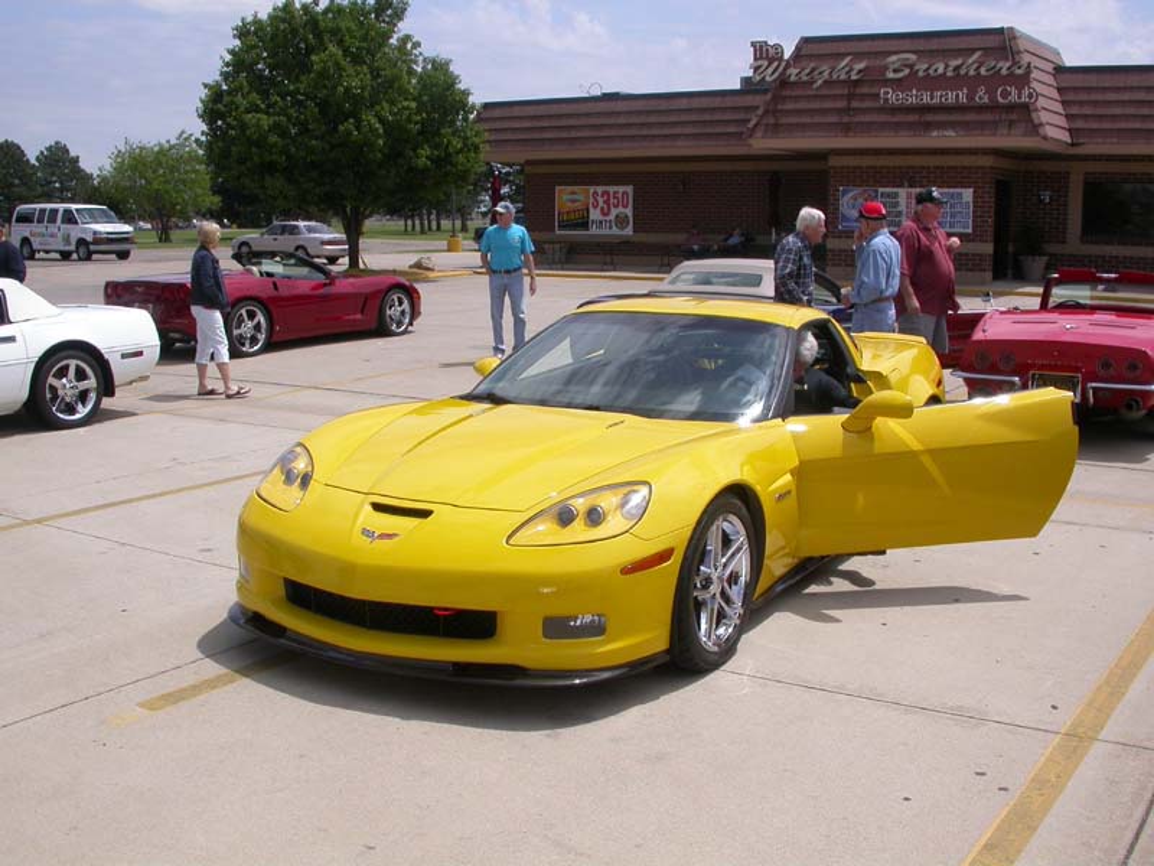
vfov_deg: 37.7
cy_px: 433
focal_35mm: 38
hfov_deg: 49.0
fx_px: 1267
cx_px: 577
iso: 100
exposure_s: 1/519
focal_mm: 7.85
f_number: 7.5
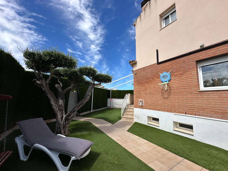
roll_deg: -1.2
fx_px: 92
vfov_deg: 85.7
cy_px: 86
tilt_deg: +7.8
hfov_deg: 102.1
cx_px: 114
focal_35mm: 14
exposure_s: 1/1575
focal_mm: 2.22
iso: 40
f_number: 2.2
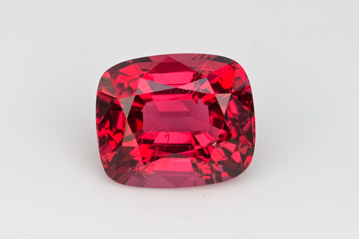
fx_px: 1564
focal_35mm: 157
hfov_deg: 13.1
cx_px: 180
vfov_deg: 8.7
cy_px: 120
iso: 400
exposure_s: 1/30
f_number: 20
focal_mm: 105
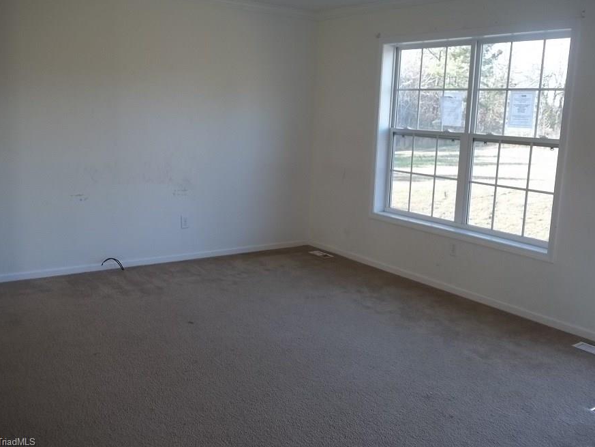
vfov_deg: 43.0
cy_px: 218
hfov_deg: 55.3
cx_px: 293
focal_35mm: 33
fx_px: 567
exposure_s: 1/40
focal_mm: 5.7
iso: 64
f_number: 2.9
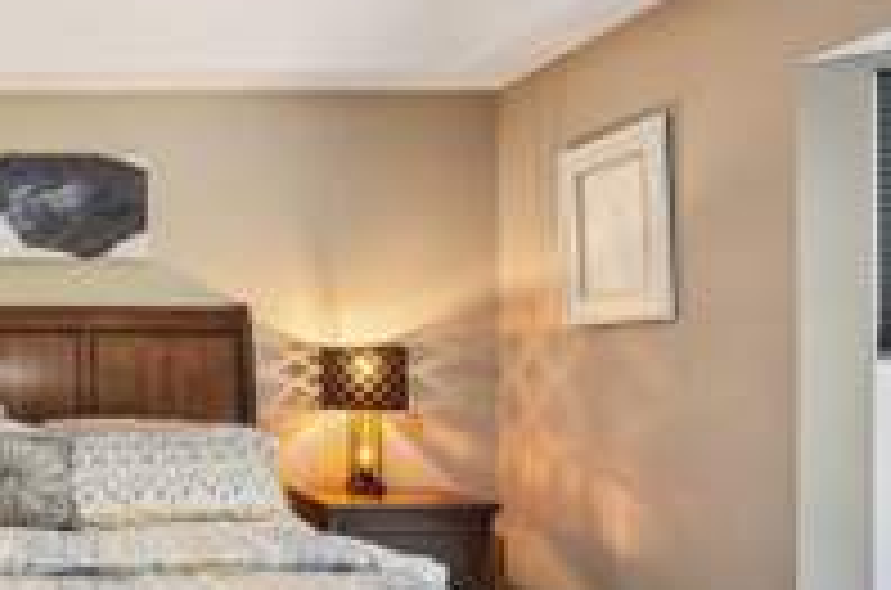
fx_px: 839
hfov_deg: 46.4
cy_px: 358
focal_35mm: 34
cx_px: -9
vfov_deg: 38.5
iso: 200
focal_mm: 14
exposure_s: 1/4
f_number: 9
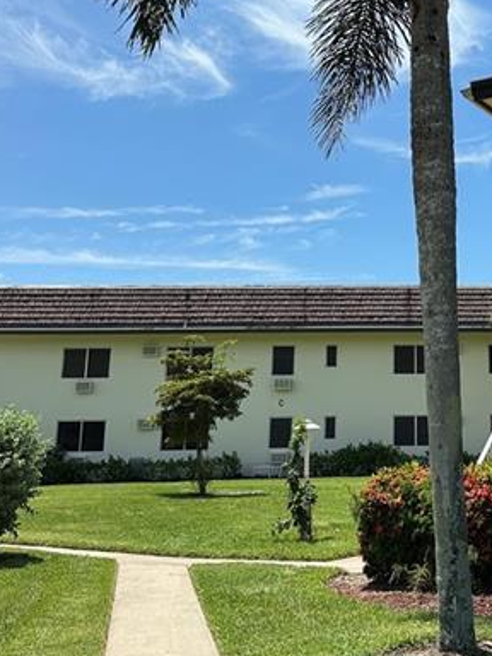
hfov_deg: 29.2
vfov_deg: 39.1
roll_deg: -0.4
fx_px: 910
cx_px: 429
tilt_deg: +14.3
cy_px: 205
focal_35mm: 48
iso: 80
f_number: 1.78
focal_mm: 6.86
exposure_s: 1/4762
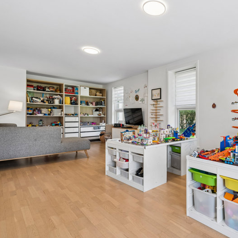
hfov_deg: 66.9
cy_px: 119
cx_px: 166
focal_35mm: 22
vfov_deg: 69.6
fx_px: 171
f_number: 13
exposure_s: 1/15
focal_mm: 17
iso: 400
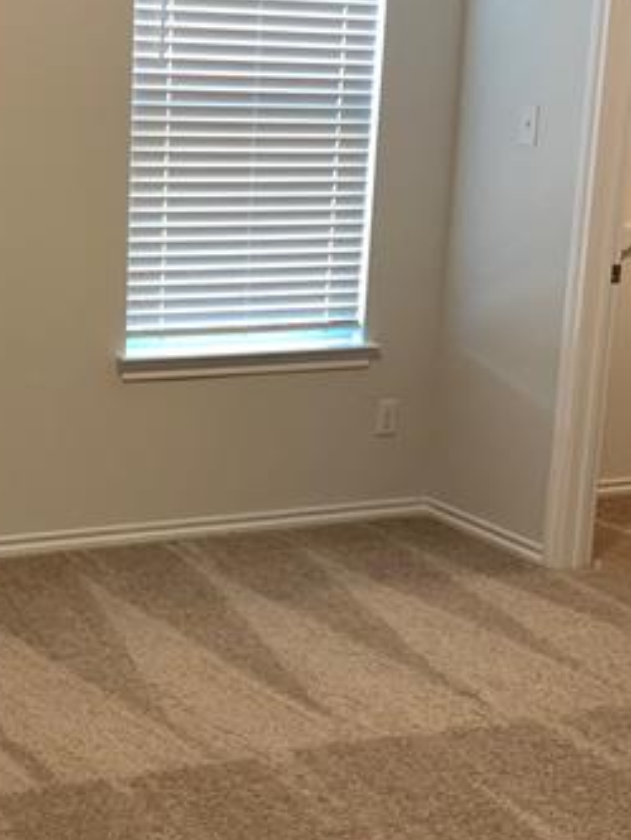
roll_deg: -1.6
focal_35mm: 60
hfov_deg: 24.1
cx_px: 126
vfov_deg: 32.1
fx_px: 1457
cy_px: 469
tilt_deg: -13.0
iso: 160
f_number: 1.8
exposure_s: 1/60
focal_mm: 4.25
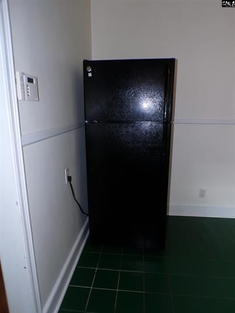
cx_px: 118
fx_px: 217
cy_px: 156
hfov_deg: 56.8
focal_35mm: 24
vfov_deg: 71.6
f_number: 3
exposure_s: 1/17
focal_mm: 4.3
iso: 200
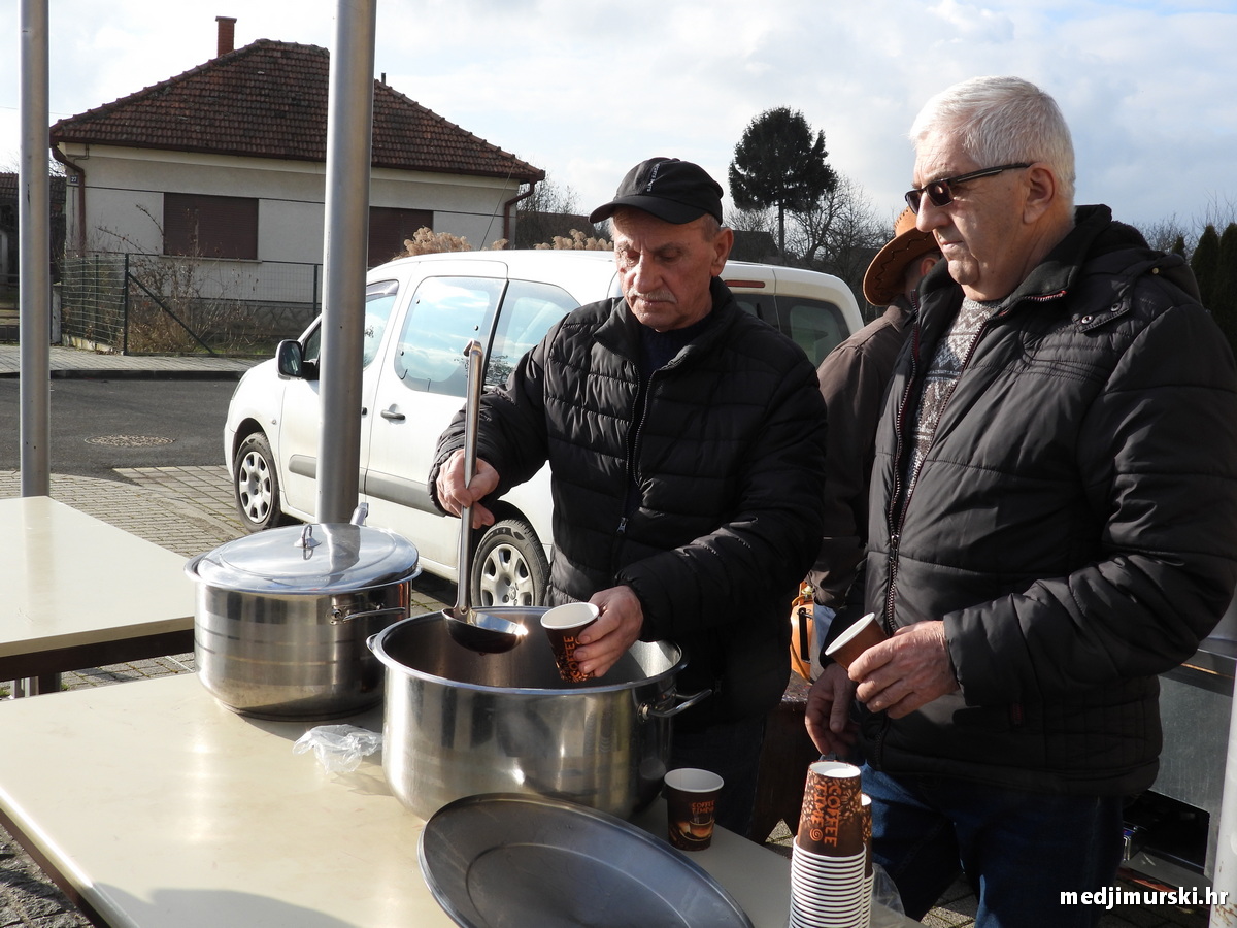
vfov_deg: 37.7
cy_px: 464
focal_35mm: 38
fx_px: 1358
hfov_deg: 49.0
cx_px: 618
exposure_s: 1/800
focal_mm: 6.8
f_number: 3.2
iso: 100
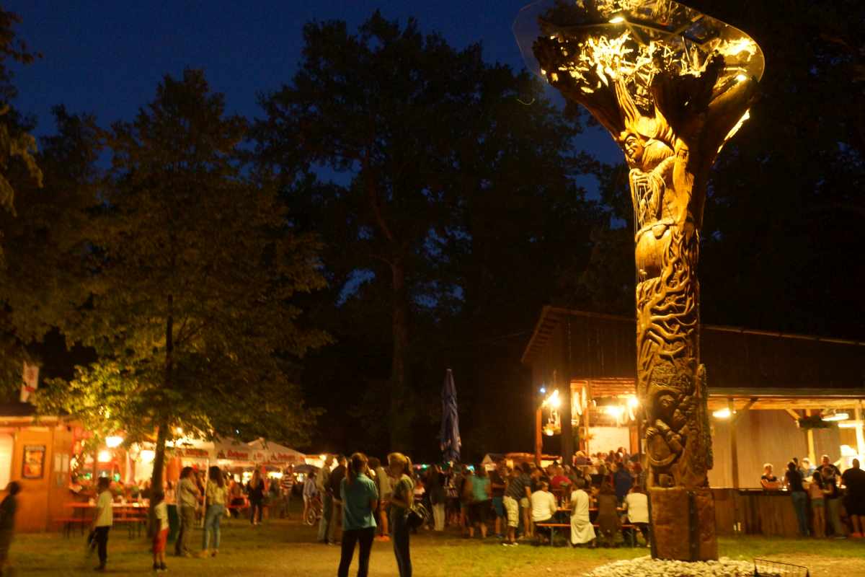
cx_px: 432
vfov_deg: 34.2
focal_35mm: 39
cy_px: 288
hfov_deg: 49.6
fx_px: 937
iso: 1600
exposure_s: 1/3
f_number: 4.5
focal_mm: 26
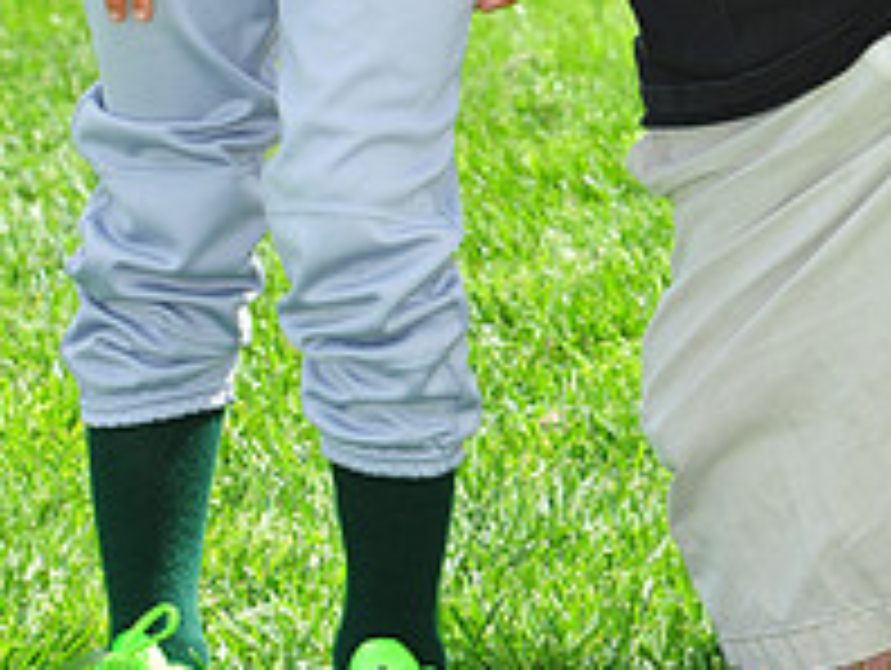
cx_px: 770
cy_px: -409
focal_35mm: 315
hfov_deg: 6.3
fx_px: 8118
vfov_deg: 4.7
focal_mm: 112
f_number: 8
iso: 400
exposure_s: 1/500
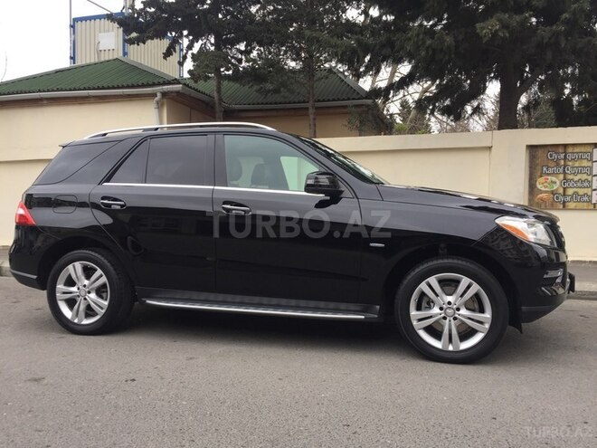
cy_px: 224
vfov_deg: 48.2
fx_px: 500
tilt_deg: -1.4
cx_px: 298
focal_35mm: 29
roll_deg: -1.0
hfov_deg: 61.7
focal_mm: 4.15
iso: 32
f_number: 2.2
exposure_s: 1/100
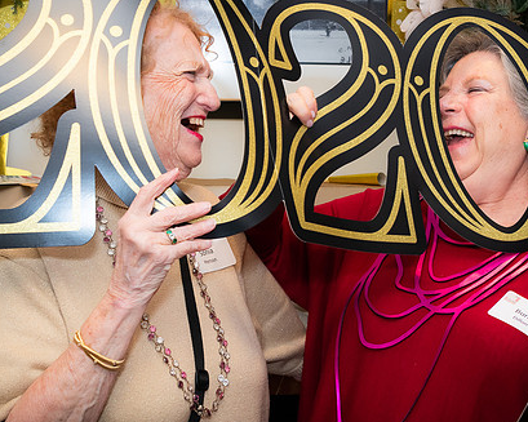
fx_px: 922
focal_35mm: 59
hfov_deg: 31.9
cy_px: 121
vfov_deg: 25.6
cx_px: 310
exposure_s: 1/60
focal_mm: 24
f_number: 7.1
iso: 500
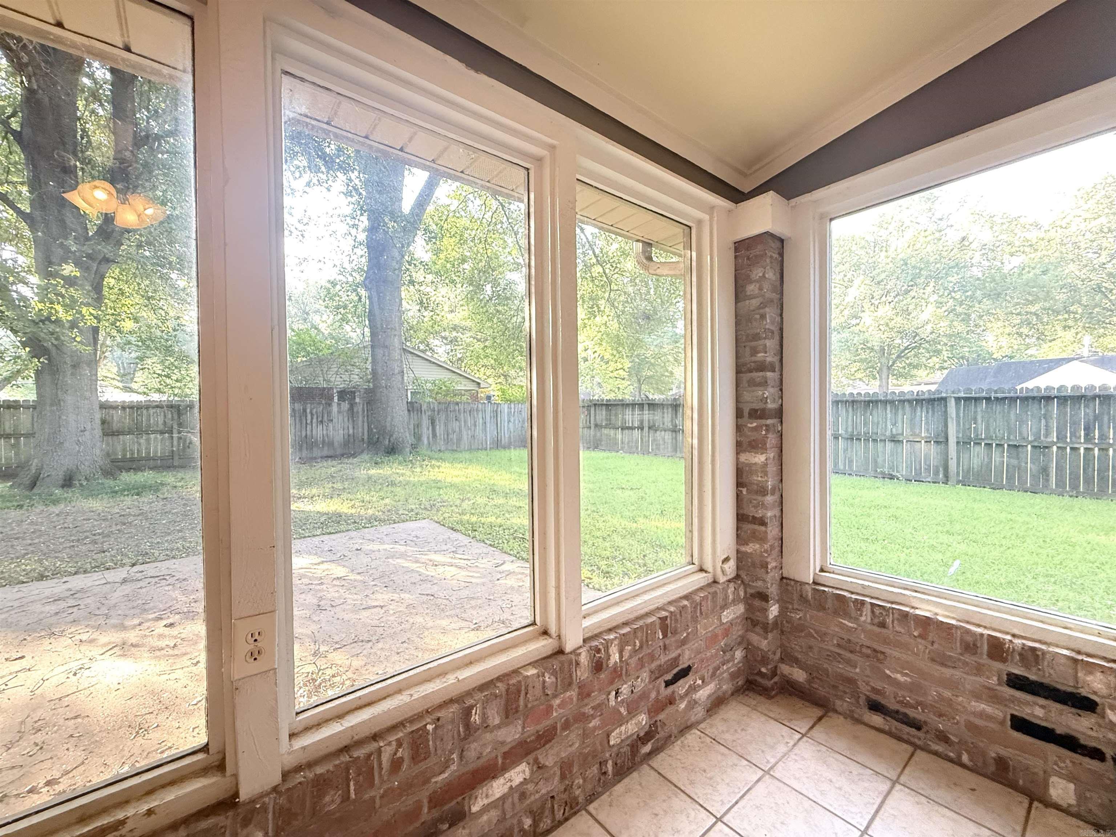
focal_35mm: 14
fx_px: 451
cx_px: 558
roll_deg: +1.4
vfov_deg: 85.7
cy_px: 418
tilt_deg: -1.0
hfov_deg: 102.1
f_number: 2.2
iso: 640
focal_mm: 2.22
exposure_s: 1/60
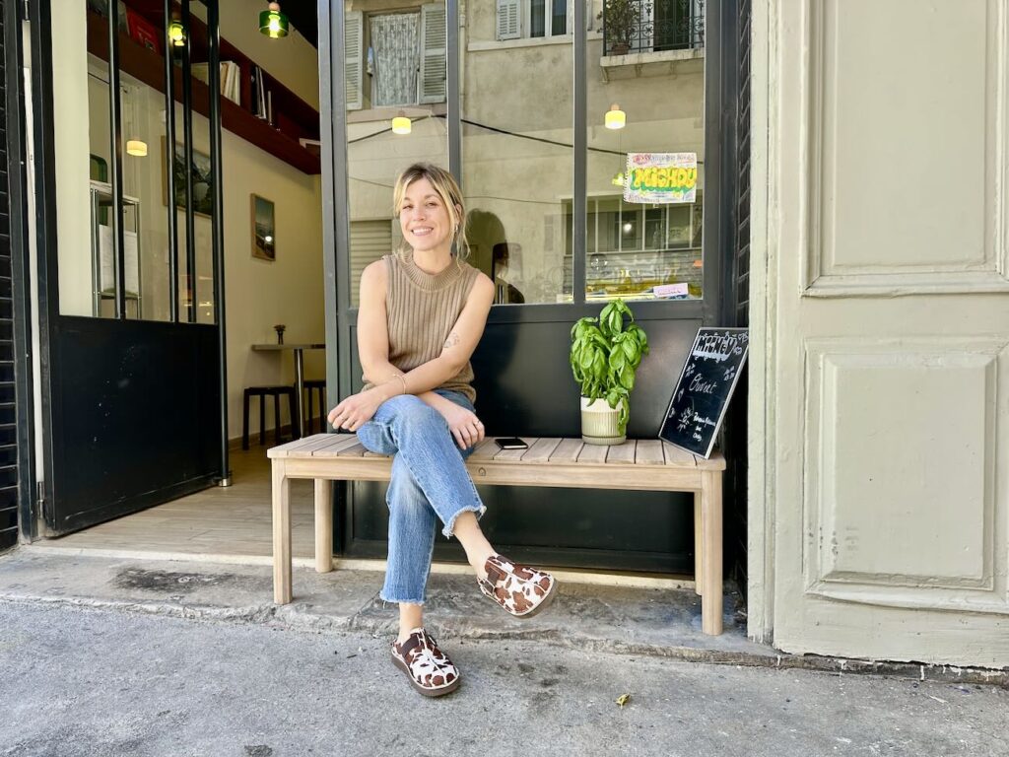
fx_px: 700
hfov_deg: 71.6
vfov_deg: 56.8
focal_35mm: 24
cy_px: 378
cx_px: 504
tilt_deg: -0.8
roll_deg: +0.8
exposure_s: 1/121
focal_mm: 6.86
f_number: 1.78
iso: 80
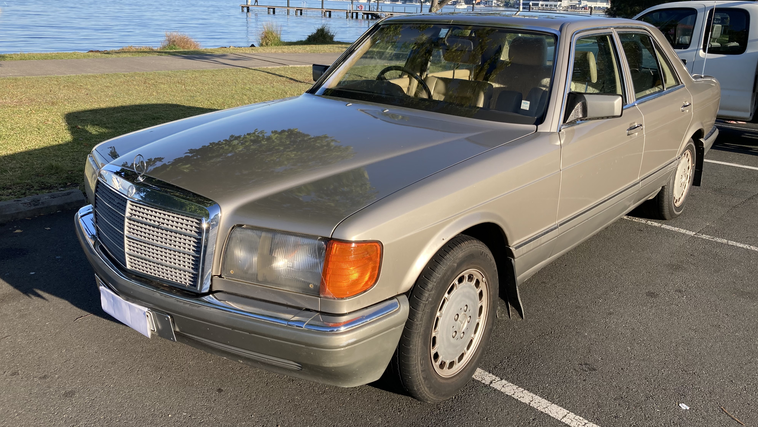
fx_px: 623
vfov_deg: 37.7
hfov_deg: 62.6
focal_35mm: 31
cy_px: 186
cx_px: 375
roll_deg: -2.6
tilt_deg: -16.1
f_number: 1.8
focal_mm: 3.99
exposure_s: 1/941
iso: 20
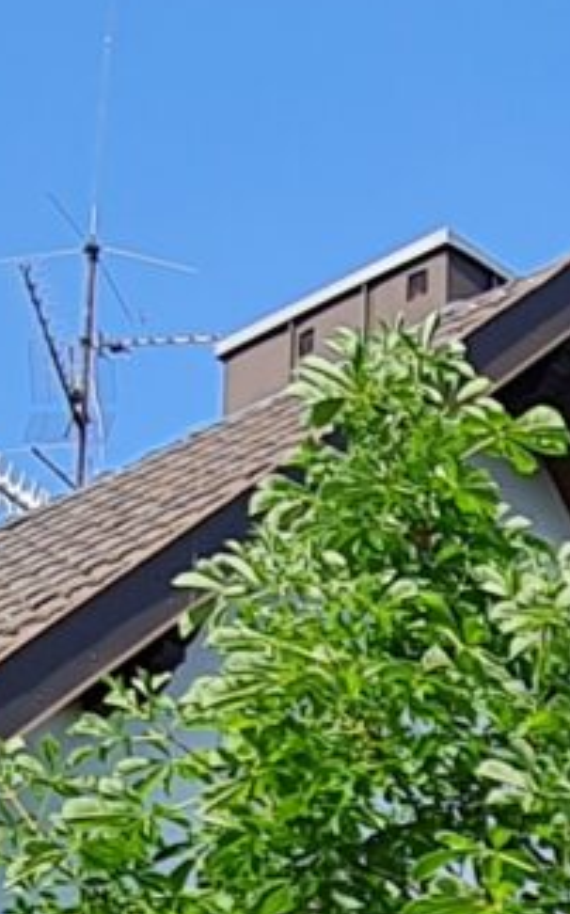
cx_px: 818
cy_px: 1363
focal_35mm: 109
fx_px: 2714
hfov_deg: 11.6
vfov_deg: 17.3
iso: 64
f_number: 2.2
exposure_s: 1/1056
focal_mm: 2.2
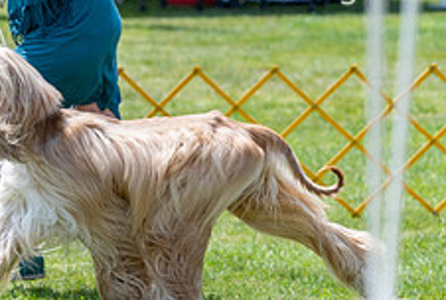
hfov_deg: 6.0
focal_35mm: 342
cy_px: 58
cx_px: 61
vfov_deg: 4.0
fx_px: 4248
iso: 100
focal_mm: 104
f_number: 3.5
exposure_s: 1/1000
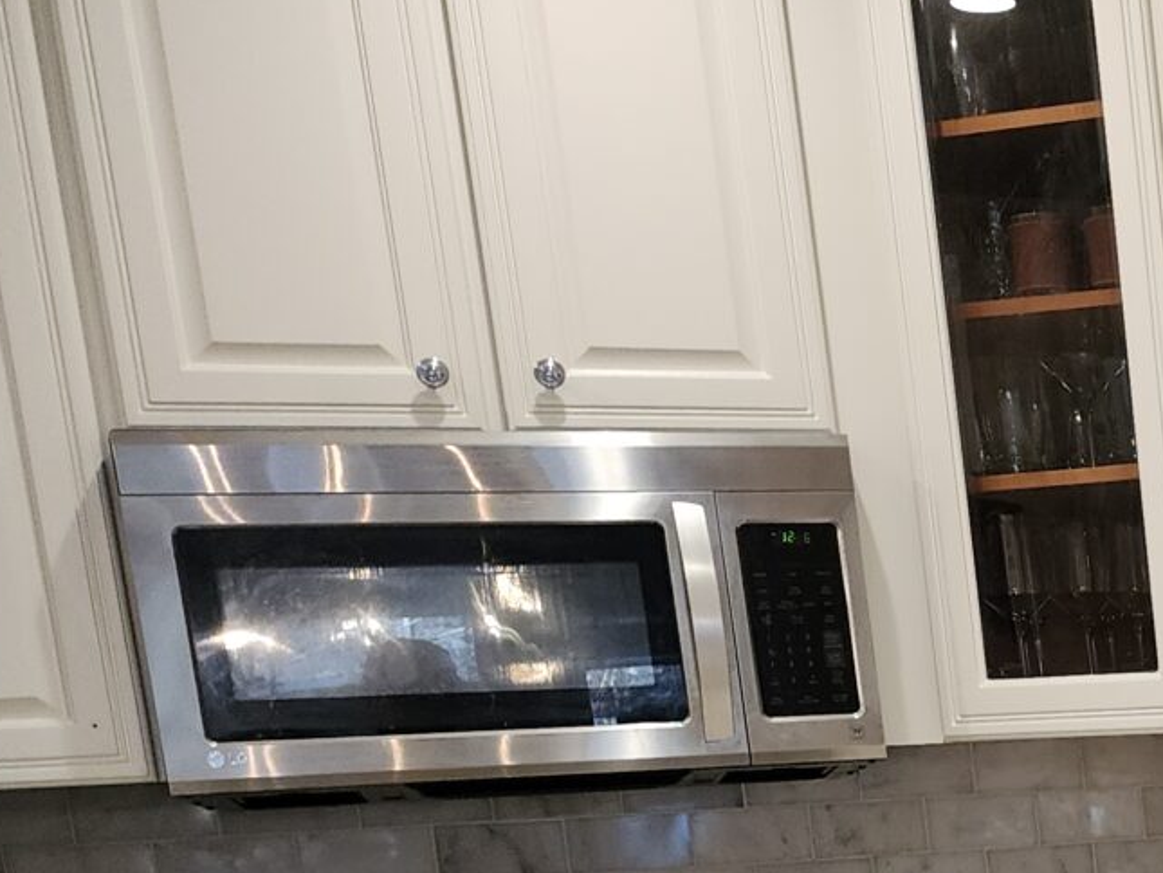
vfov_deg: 18.8
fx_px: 2453
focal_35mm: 73
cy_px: 1104
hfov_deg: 22.0
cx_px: 1762
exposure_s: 1/120
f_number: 1.8
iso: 200
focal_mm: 6.4
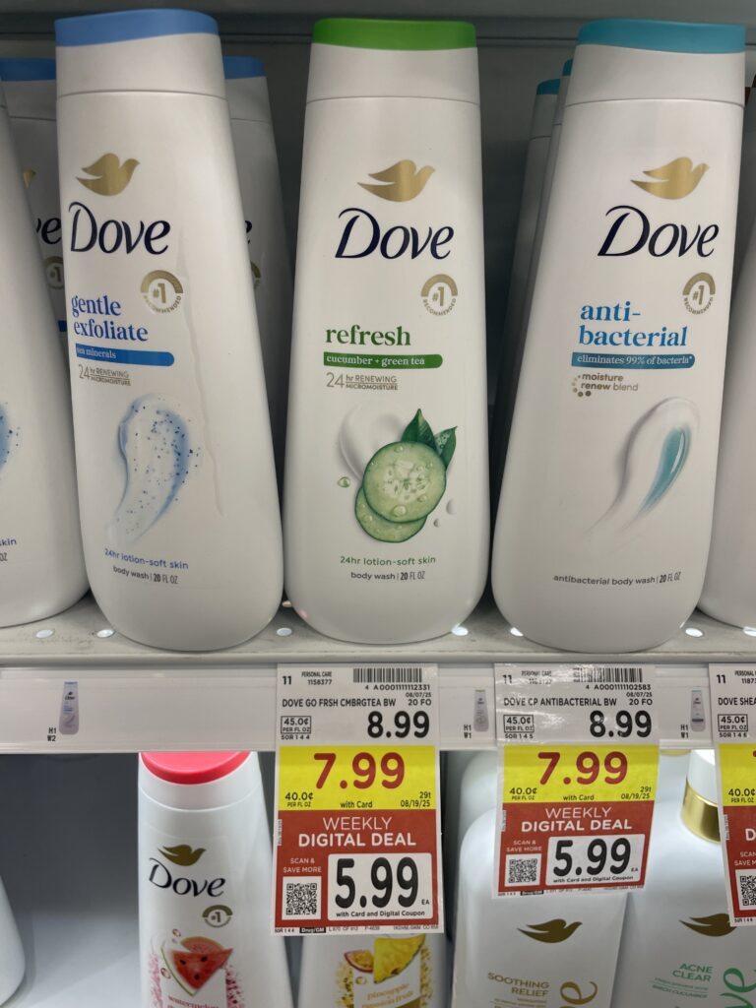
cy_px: 504
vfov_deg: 67.3
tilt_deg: -20.8
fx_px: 757
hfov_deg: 53.1
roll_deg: +0.4
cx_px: 378
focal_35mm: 26
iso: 50
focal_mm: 4.2
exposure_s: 1/120
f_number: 1.6
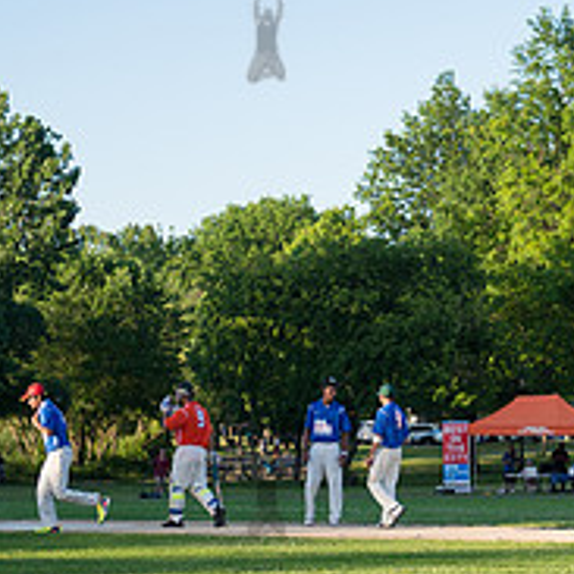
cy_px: 481
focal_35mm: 156
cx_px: 872
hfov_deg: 10.8
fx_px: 2927
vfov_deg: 11.2
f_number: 2.8
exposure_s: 1/2500
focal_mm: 58
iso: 400
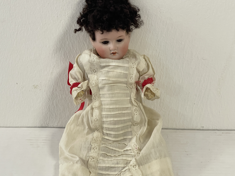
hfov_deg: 26.7
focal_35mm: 73
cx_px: 103
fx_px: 496
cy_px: 99
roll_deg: -0.1
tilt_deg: -26.4
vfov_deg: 20.2
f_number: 2.2
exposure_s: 1/50
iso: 125
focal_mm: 7.5
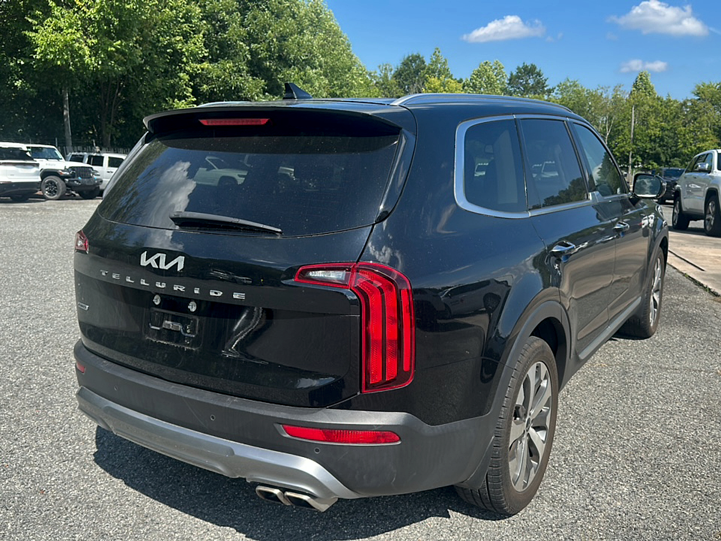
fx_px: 521
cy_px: 270
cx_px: 360
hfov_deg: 69.4
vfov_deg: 54.9
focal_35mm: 25
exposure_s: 1/2309
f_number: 1.78
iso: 80
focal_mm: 6.86
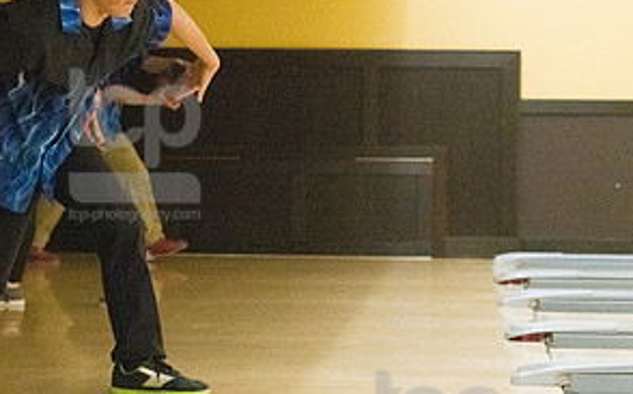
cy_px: 145
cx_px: 136
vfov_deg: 9.3
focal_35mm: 141
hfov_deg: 14.8
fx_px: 2430
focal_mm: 70
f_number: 4.5
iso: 10000
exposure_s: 1/1000
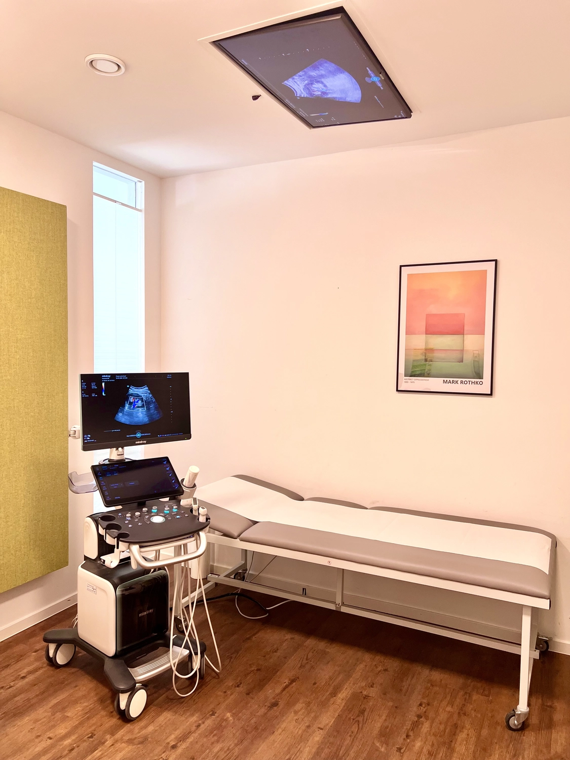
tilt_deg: -2.6
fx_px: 571
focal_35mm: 26
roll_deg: -0.6
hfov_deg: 53.1
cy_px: 380
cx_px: 285
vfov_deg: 67.3
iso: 100
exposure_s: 1/100
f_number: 1.5
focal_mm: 5.7
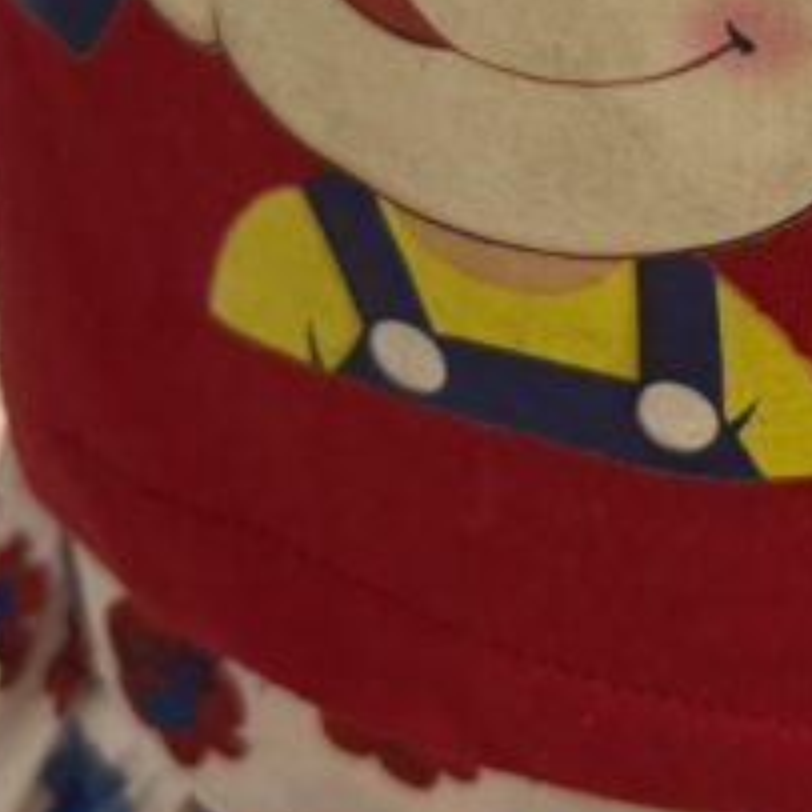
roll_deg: +0.4
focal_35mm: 134
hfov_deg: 12.7
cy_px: -216
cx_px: 964
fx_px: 3556
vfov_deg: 12.6
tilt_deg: -29.9
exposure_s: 1/135
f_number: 1.78
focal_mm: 6.76
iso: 125
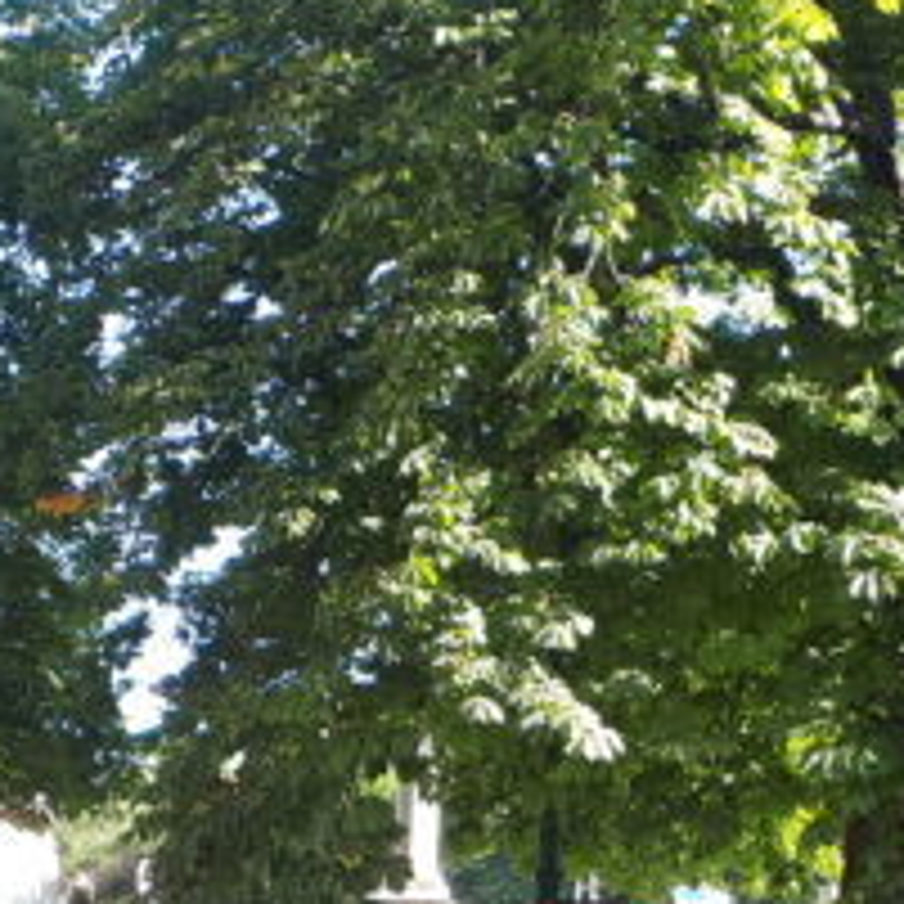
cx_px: 621
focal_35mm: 83
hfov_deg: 20.8
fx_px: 2452
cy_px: 1055
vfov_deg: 19.8
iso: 40
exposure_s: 1/129
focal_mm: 3.6
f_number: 1.9
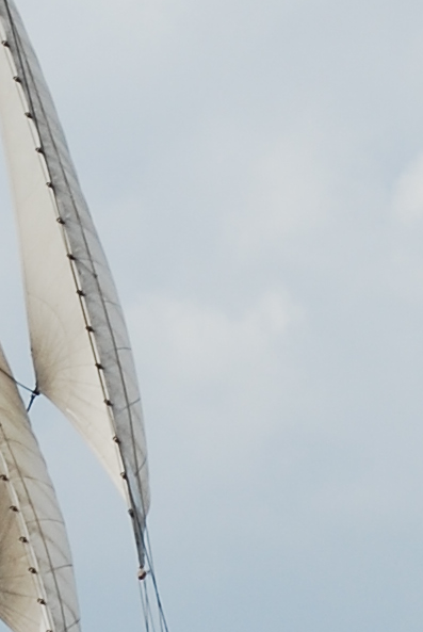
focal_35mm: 930
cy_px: 65
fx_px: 16347
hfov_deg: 1.5
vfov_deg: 2.2
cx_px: -597
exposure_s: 1/250
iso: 160
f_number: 10
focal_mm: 95
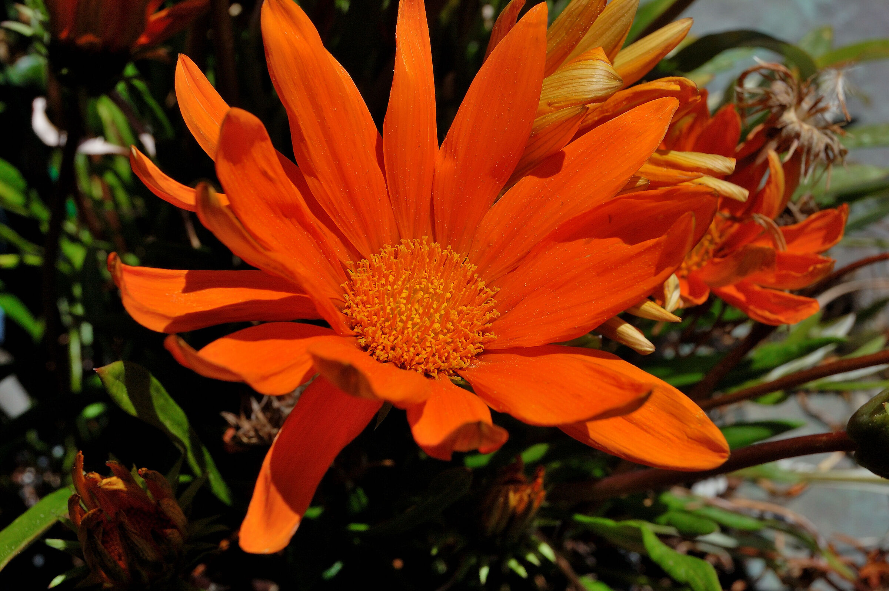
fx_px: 1406
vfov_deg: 23.7
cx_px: 444
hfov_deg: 35.1
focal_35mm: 57
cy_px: 296
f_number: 11
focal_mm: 38
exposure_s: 1/500
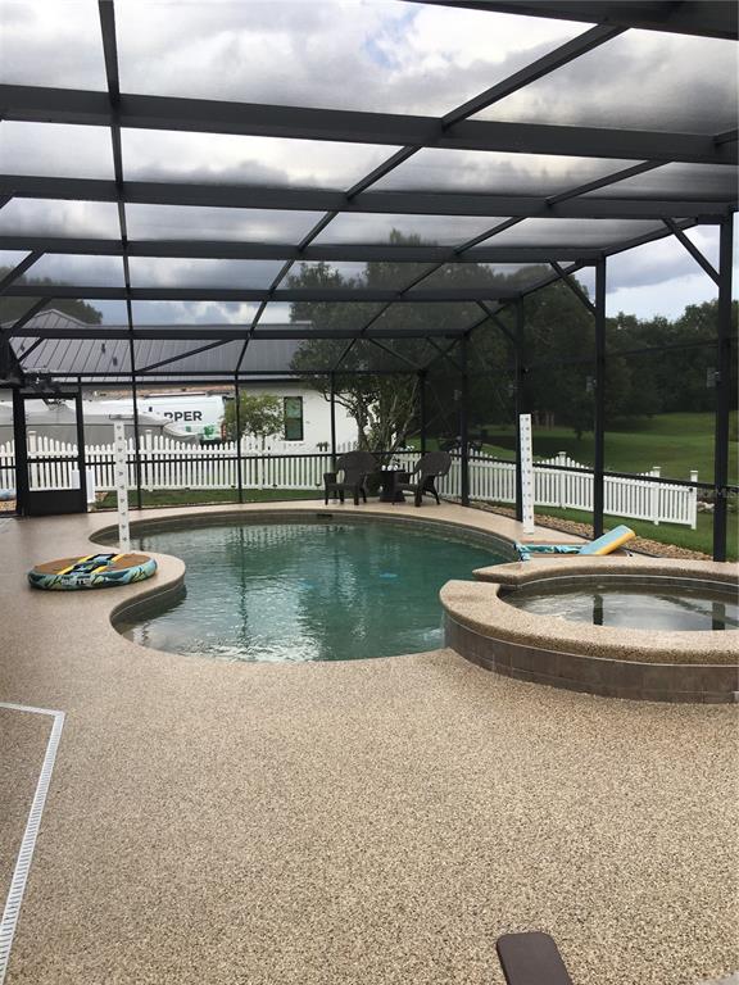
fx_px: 825
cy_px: 492
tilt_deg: -5.5
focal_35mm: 29
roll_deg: +1.1
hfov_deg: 48.2
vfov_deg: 61.7
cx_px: 370
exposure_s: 1/487
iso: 25
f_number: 2.2
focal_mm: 4.15
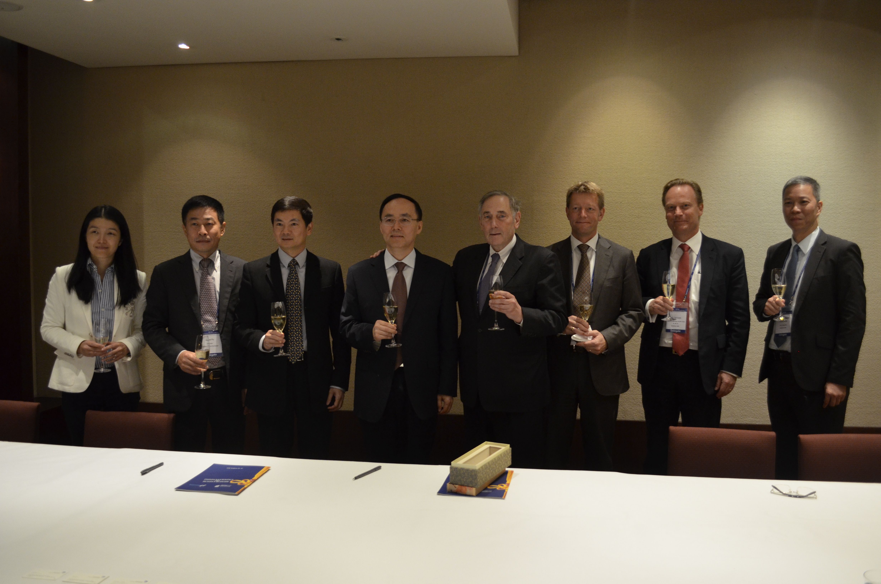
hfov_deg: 62.0
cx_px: 440
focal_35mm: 30
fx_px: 733
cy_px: 292
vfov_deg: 43.4
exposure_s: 1/30
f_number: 3.8
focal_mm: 20
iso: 1100
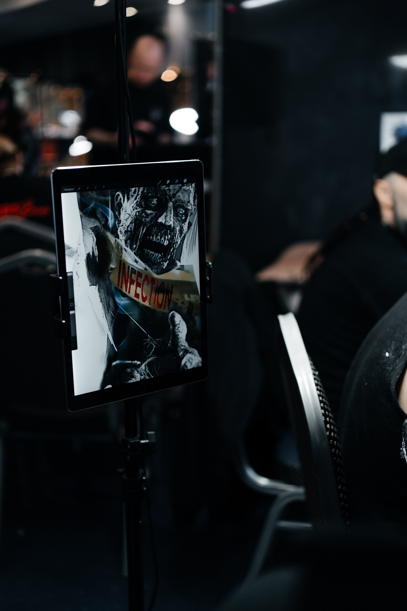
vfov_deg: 43.6
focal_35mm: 45
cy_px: 306
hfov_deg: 29.9
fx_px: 763
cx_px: 204
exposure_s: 1/200
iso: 500
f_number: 1.8
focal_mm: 45
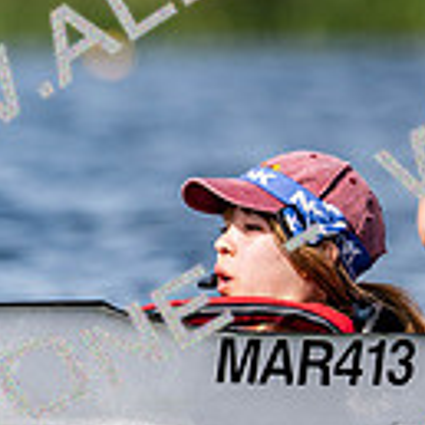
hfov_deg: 1.1
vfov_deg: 1.1
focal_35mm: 1532
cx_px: 135
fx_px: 21280
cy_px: 255
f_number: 4.5
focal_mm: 400
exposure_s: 1/2500
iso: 180
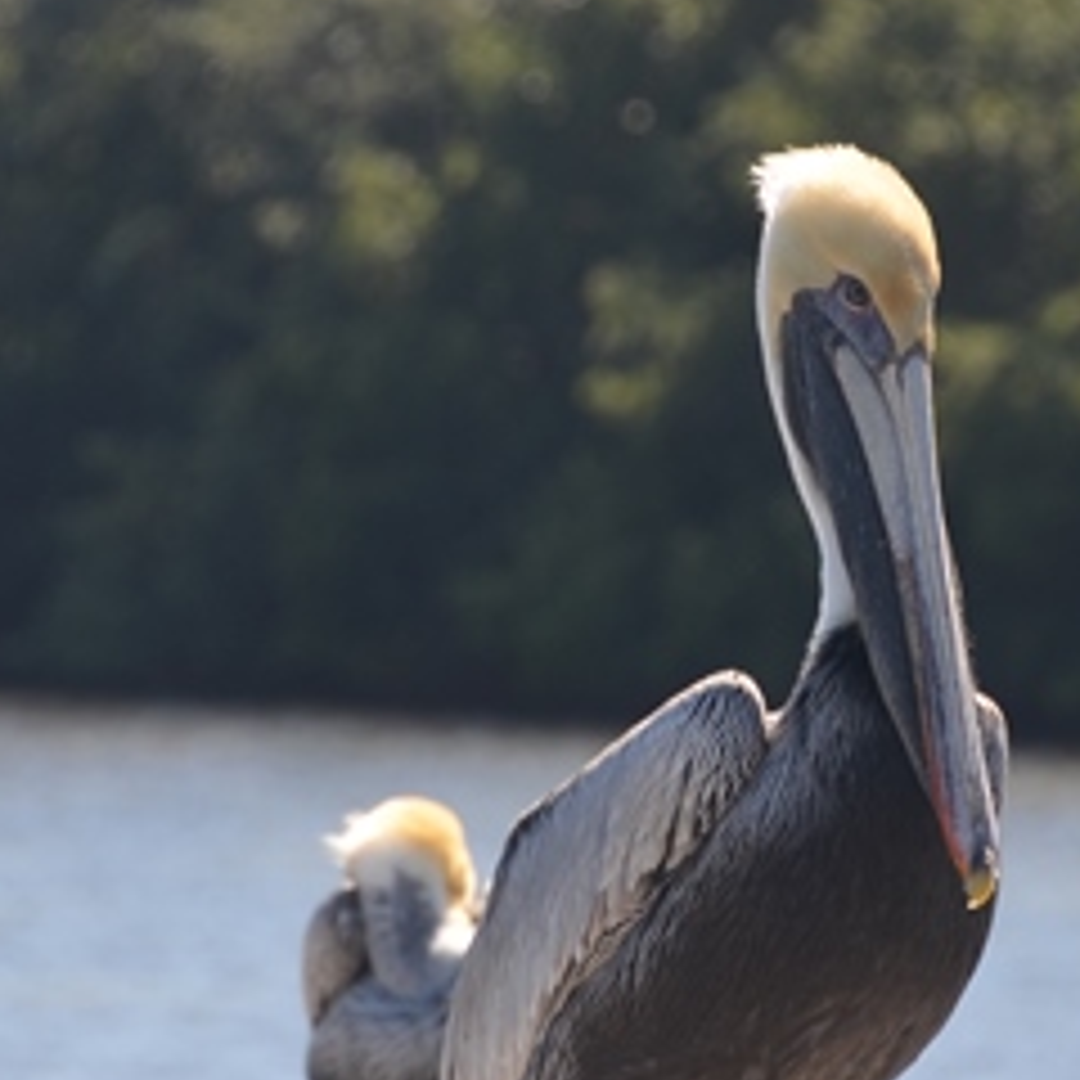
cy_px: 666
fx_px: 16767
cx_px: 770
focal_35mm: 475
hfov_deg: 3.7
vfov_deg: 3.7
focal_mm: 140
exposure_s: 1/500
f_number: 6
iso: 200
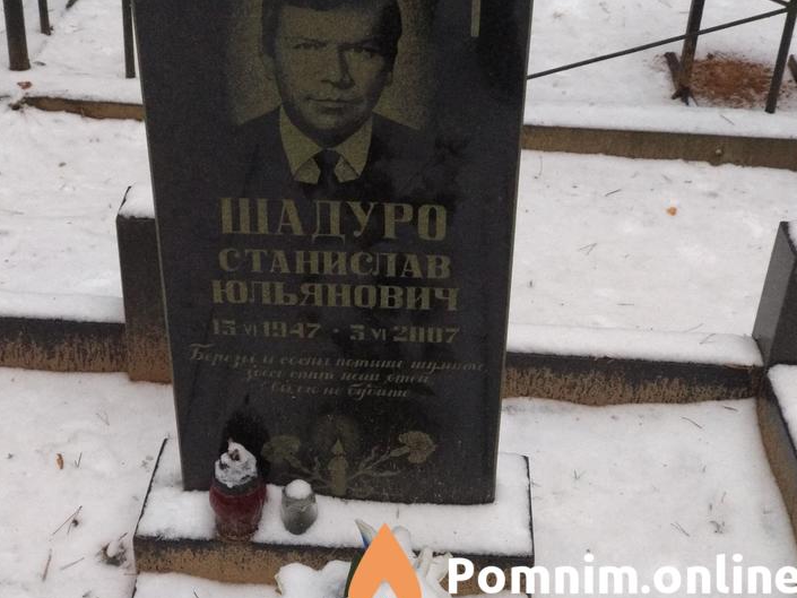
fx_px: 1359
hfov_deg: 32.7
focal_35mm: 59
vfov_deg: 24.8
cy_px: 302
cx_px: 354
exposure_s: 1/60
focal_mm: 5.99
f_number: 2.6
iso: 800
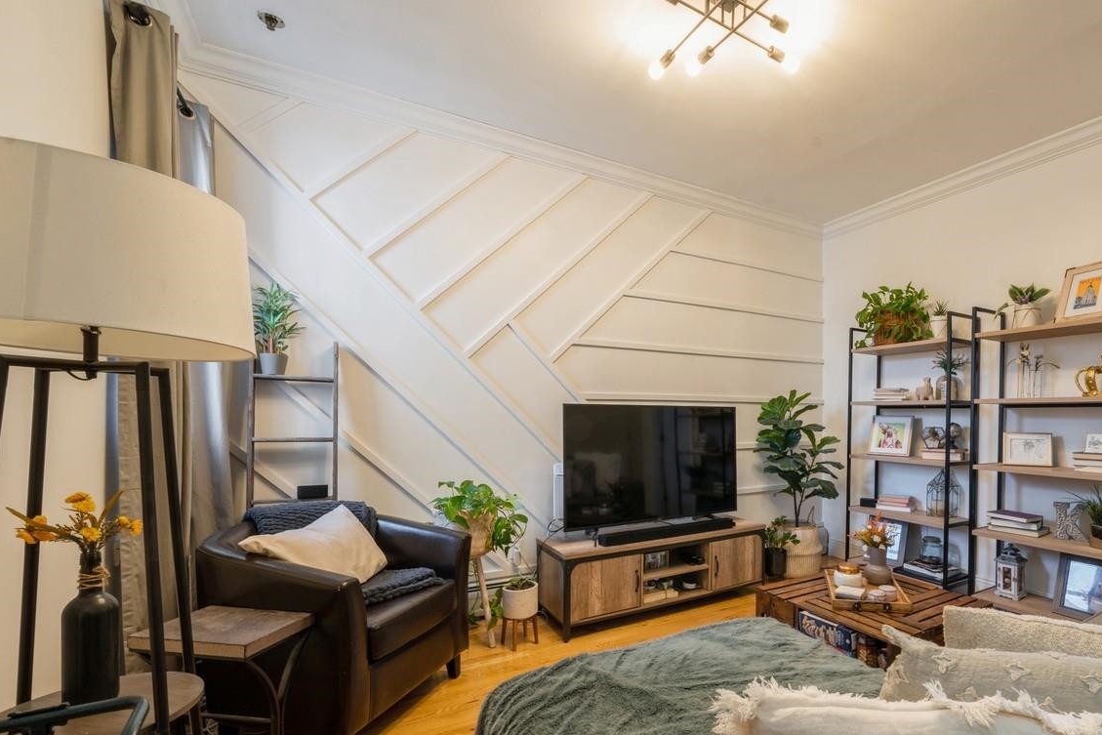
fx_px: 520
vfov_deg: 70.0
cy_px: 427
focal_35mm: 17
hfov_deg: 91.3
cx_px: 691
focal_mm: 12
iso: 200
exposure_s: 1/2
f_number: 11
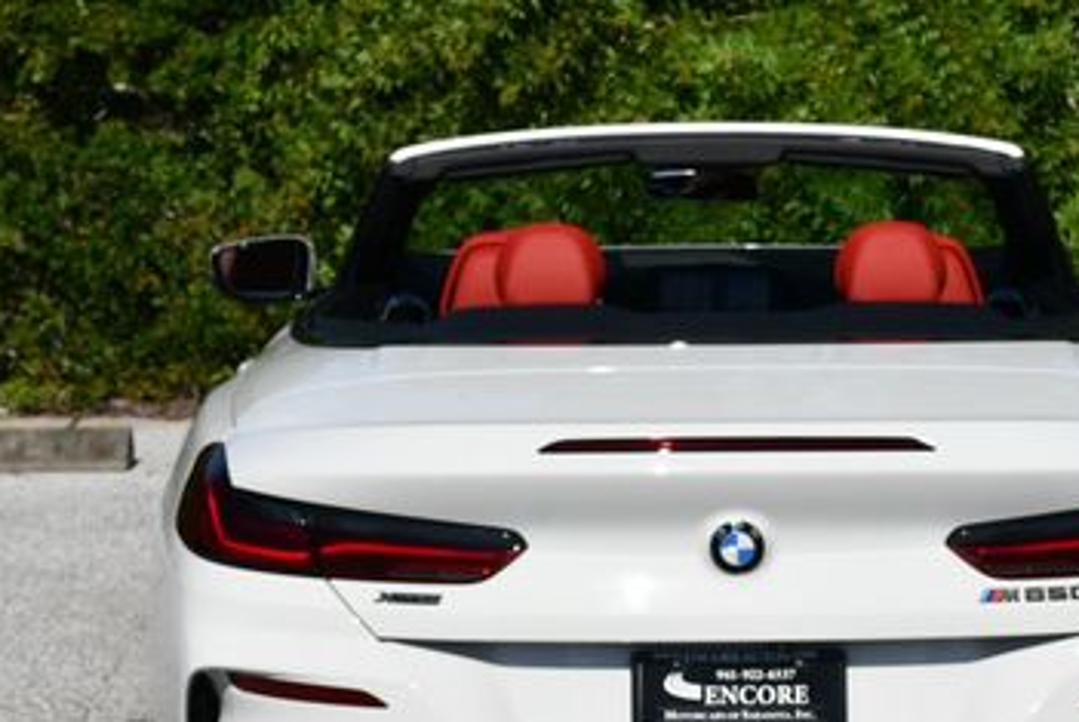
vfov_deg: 11.1
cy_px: 461
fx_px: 3721
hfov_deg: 16.5
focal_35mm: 124
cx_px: 729
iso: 100
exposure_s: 1/320
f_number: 9
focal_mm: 34
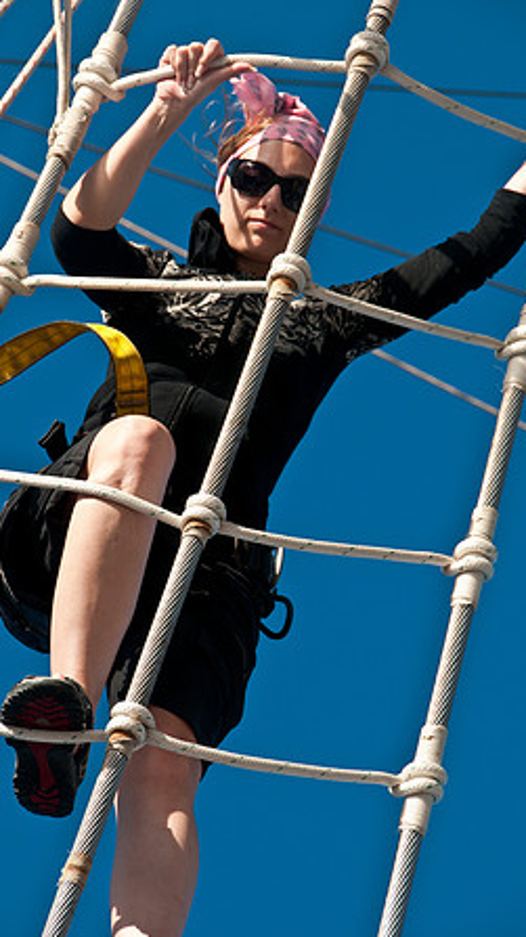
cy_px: 467
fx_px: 5302
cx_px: 229
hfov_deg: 5.7
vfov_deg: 10.1
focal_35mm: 214
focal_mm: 135
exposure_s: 1/320
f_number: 8
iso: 200
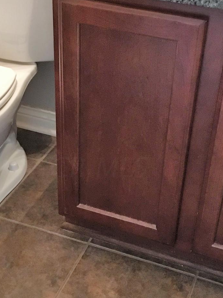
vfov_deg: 30.7
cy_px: 167
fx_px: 542
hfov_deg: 23.3
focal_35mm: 63
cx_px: 100
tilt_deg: -36.1
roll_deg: -1.2
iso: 200
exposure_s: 1/20
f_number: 2.2
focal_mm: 4.15
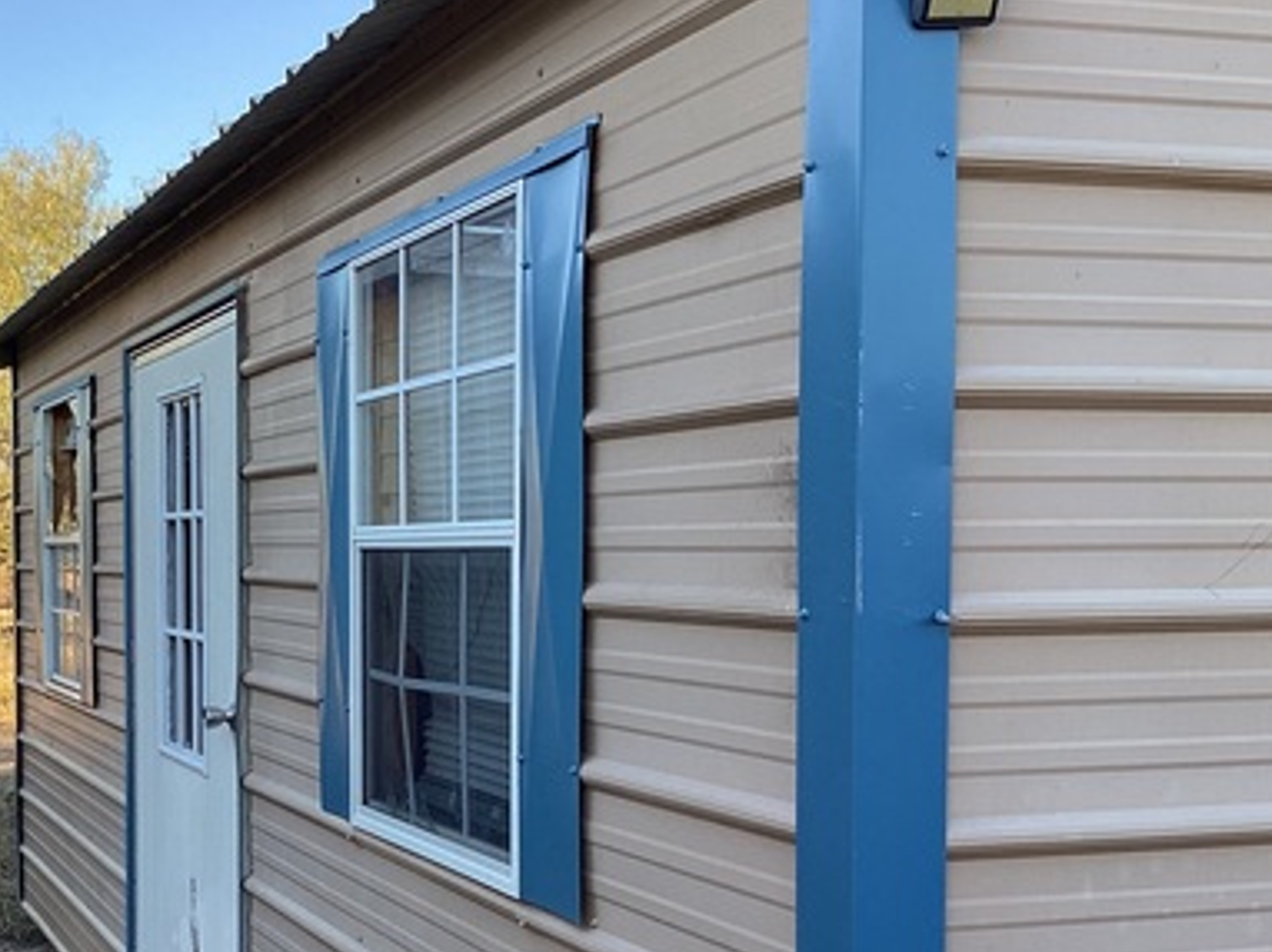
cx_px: 256
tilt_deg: -6.0
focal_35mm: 52
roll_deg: -1.1
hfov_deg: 35.7
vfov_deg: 27.8
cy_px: 659
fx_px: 1910
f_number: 2.4
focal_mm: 3.3
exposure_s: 1/145
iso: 25
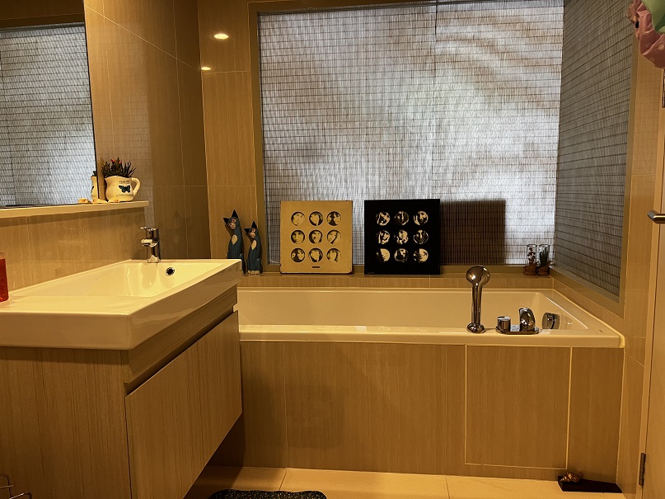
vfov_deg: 53.1
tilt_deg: -6.3
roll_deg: +1.1
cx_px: 332
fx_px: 499
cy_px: 250
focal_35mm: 26
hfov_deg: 67.3
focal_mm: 5.7
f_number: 1.5
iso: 100
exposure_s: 1/50
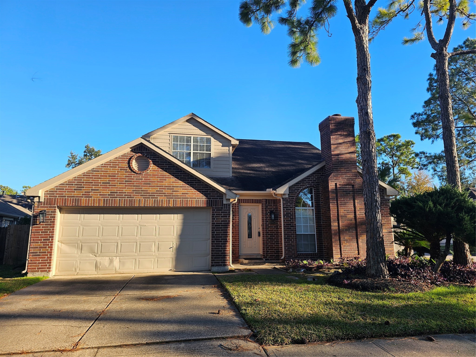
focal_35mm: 23
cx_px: 238
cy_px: 178
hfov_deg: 73.9
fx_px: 316
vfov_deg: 58.9
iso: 10
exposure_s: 1/310
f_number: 1.7
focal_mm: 6.3
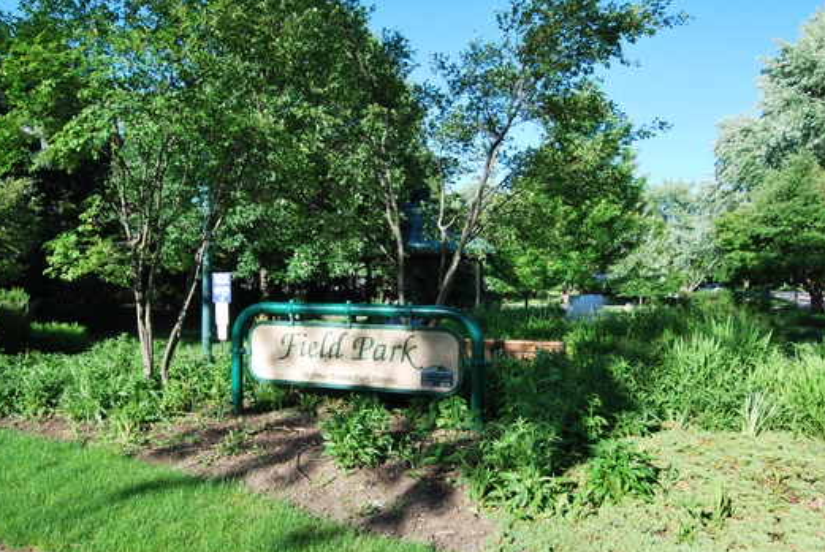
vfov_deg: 47.1
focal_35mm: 28
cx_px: 359
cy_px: 288
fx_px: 634
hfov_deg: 65.9
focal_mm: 15
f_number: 8
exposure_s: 1/100
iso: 100
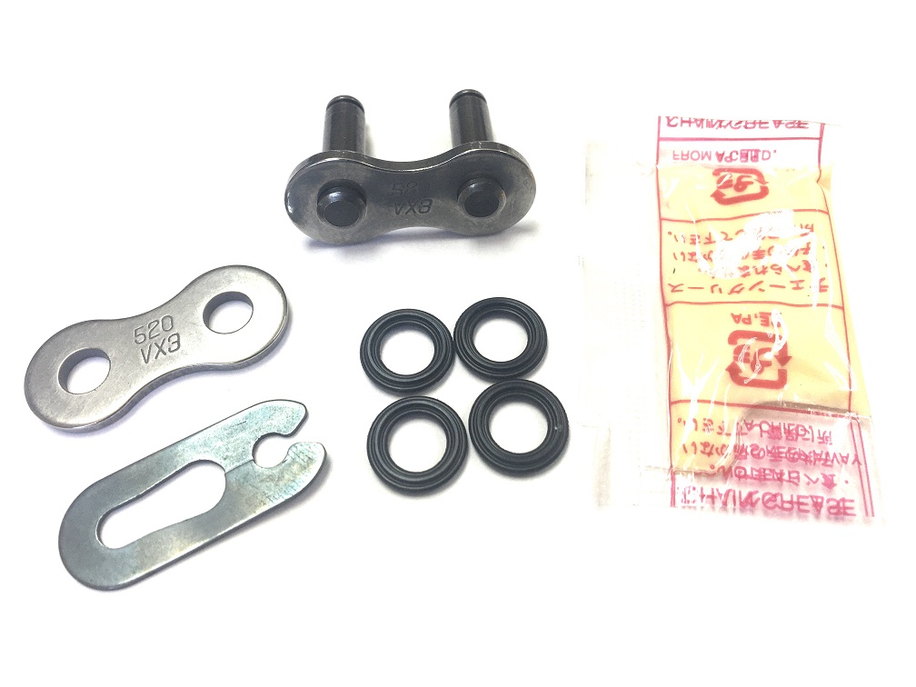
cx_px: 458
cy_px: 344
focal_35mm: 29
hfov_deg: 61.7
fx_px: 767
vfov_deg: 48.2
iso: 32
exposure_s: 1/100
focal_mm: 4.15
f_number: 2.2
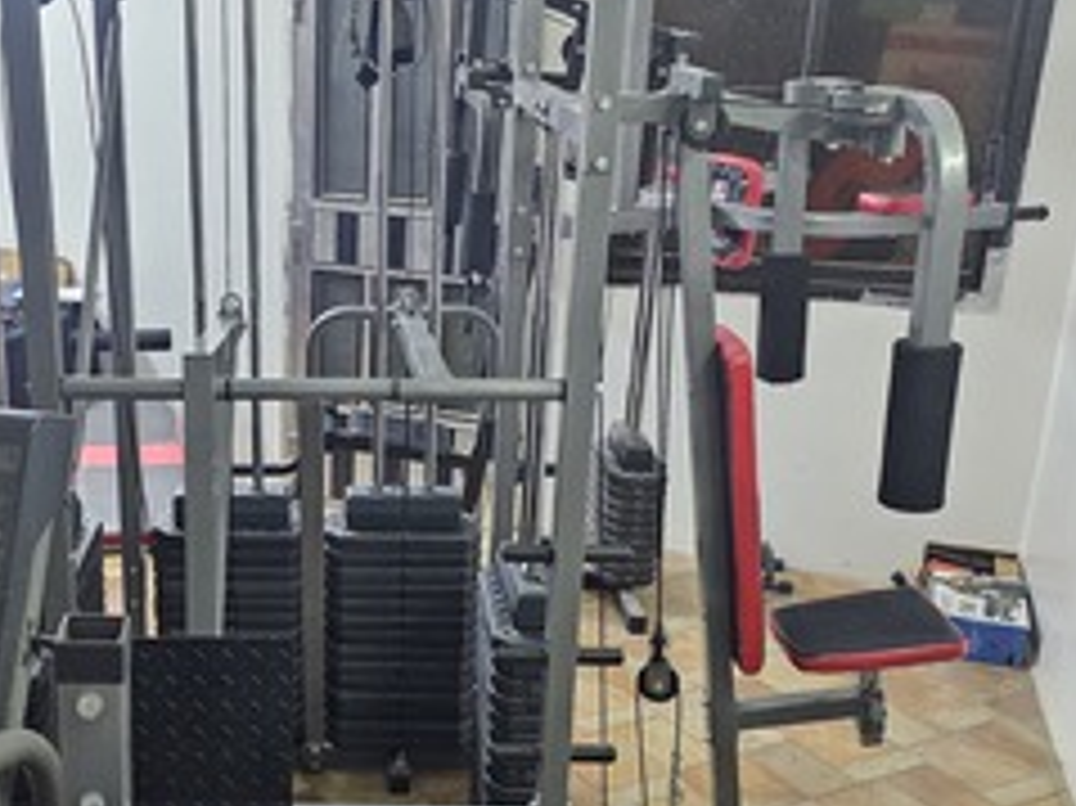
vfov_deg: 32.8
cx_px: 331
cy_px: 462
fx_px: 1367
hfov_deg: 42.2
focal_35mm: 44
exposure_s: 1/120
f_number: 1.7
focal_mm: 6.3
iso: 500
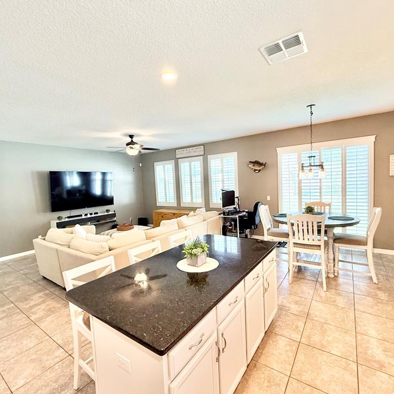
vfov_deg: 84.0
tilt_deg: -3.6
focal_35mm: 17
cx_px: 193
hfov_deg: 84.0
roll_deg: +2.8
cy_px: 195
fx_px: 219
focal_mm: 2.22
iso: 320
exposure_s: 1/120
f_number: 2.2
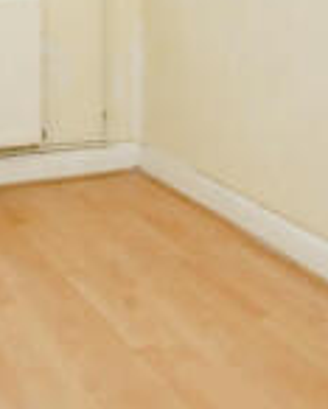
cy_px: -97
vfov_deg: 26.3
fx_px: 764
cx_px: 13
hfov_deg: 23.4
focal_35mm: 63
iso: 400
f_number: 13
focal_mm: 10
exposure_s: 1/40
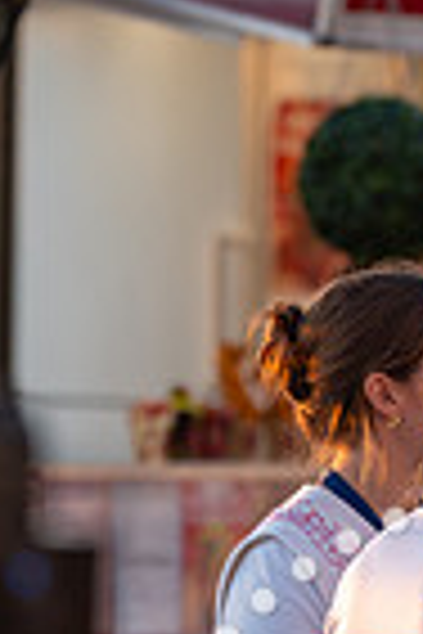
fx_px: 9552
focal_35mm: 542
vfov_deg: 3.8
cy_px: 522
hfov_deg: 2.5
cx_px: 626
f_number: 3.5
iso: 200
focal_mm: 170
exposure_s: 1/200
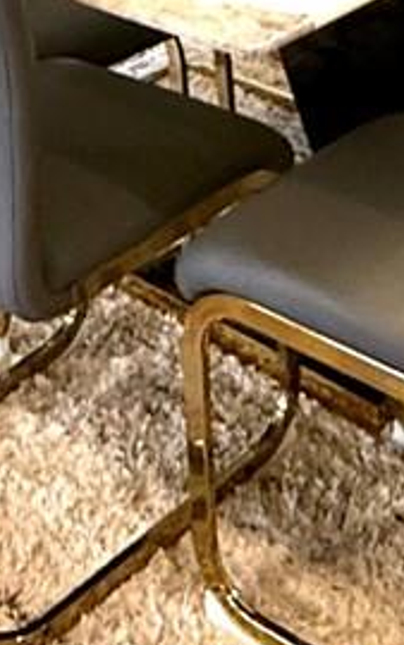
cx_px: 108
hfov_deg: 14.8
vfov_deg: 19.5
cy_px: -408
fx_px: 1549
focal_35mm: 88
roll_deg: +3.9
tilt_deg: -6.4
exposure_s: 1/60
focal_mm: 2.22
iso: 250
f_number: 2.2
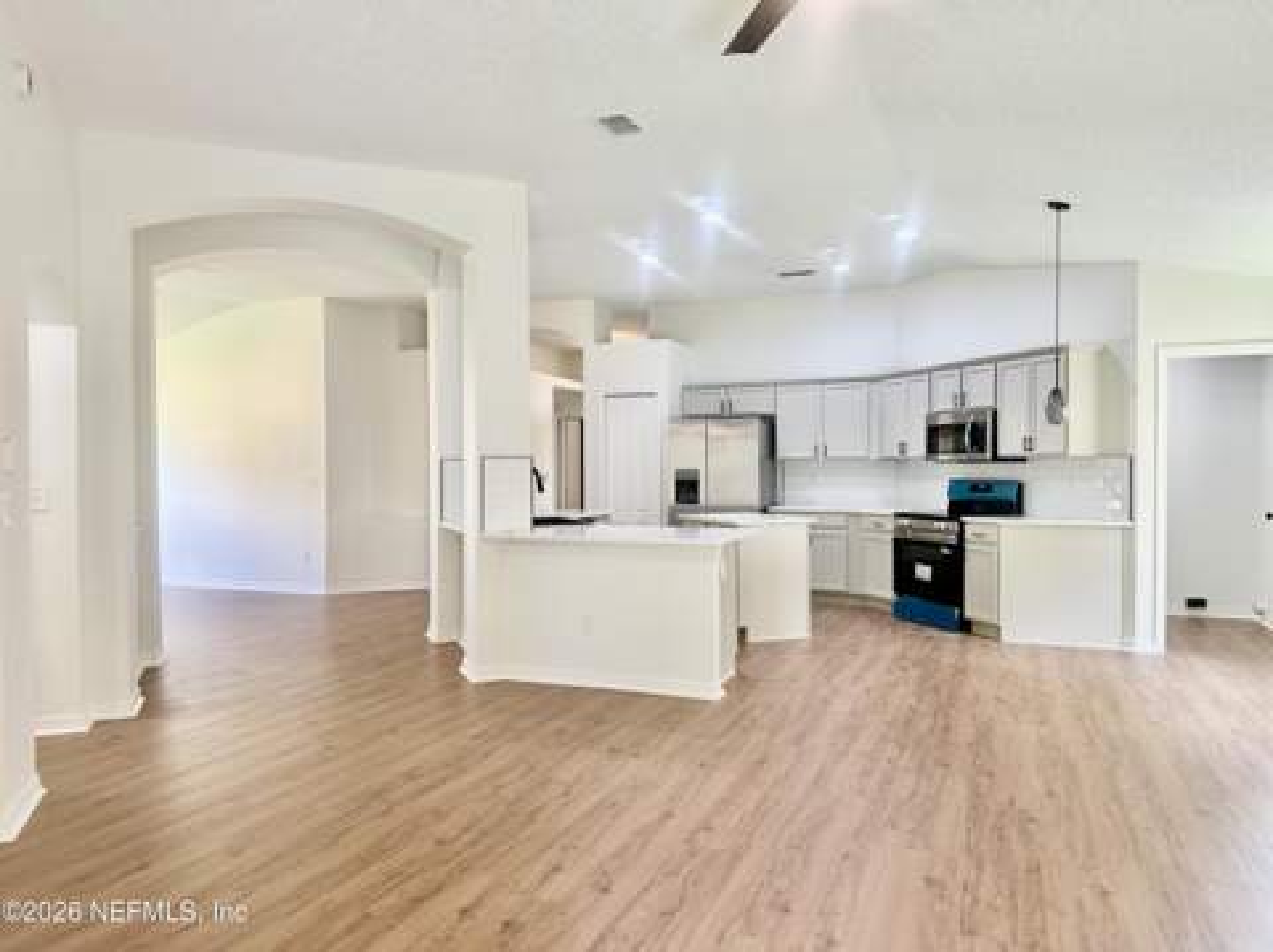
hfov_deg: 71.7
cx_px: 636
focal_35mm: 24
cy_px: 476
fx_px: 882
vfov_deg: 56.7
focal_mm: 6.86
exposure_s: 1/120
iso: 125
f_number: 1.78
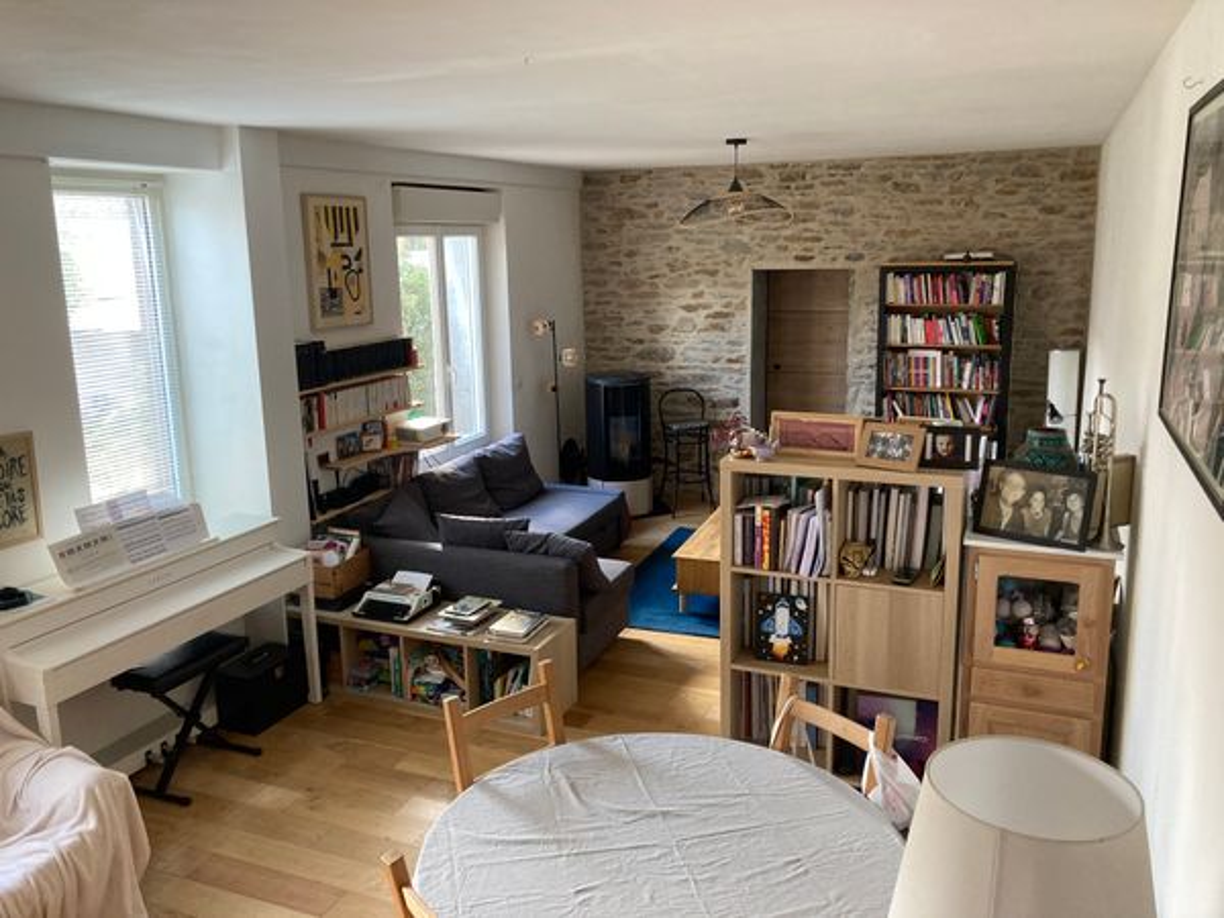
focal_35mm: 28
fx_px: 990
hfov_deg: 63.4
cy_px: 459
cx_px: 612
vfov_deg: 49.7
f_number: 1.8
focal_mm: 3.99
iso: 125
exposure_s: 1/60
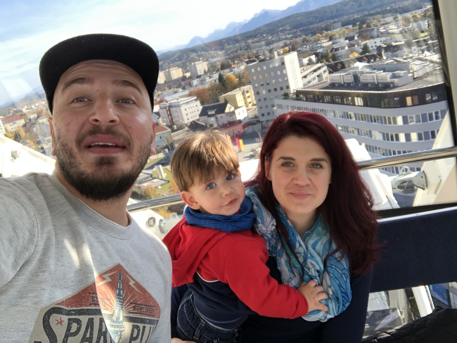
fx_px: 423
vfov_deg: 44.2
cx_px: 228
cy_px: 172
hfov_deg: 56.8
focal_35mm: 32
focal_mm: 2.87
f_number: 2.2
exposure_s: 1/120
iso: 32
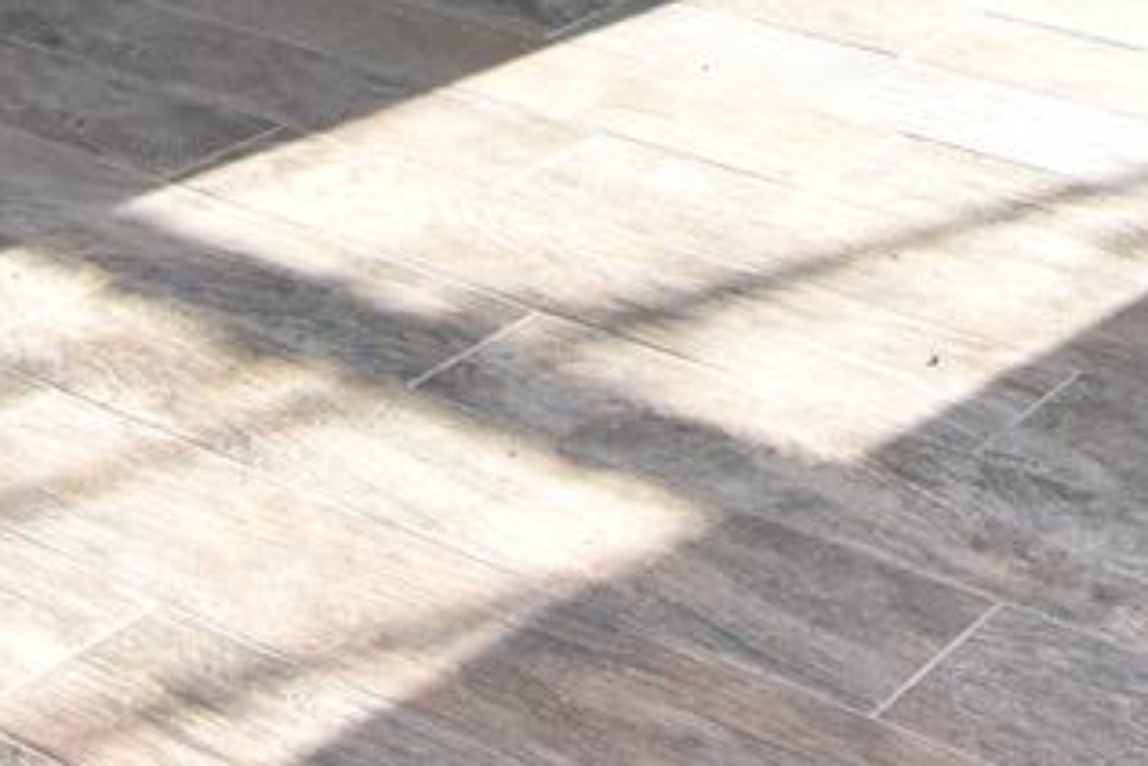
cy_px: -933
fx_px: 2616
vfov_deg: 13.4
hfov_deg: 24.1
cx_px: 1014
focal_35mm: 82
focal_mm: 12
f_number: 11
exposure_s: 1/125
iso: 800
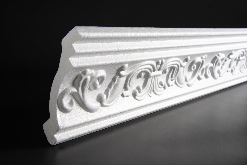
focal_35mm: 50
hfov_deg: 39.6
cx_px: 124
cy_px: 82
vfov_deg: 27.0
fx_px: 343
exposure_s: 1/30
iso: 100
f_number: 22
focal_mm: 50
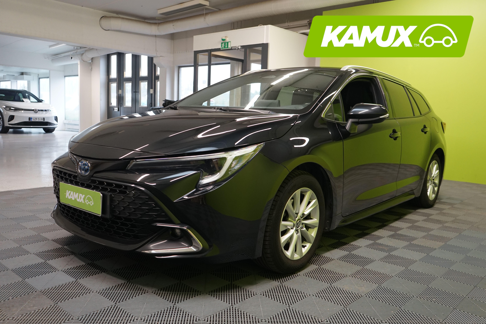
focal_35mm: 30
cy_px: 162
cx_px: 243
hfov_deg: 61.9
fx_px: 405
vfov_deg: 43.6
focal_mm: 30
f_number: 3.5
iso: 1000
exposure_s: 1/30
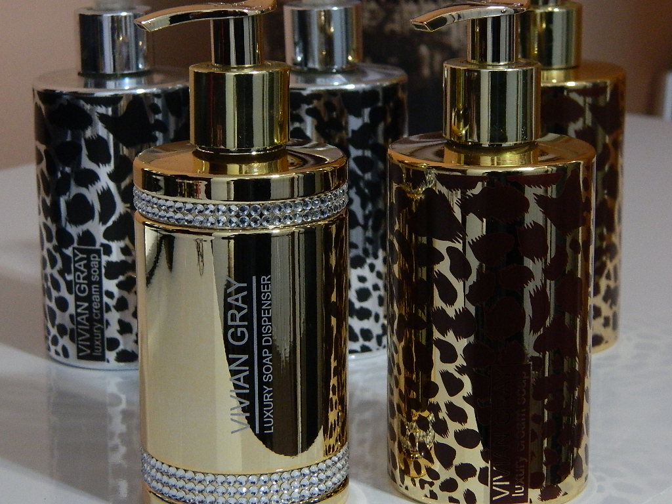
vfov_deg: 14.4
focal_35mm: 103
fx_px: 2000
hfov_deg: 19.1
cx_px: 336
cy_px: 252
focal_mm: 18.6
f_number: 4.5
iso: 400
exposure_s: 1/6
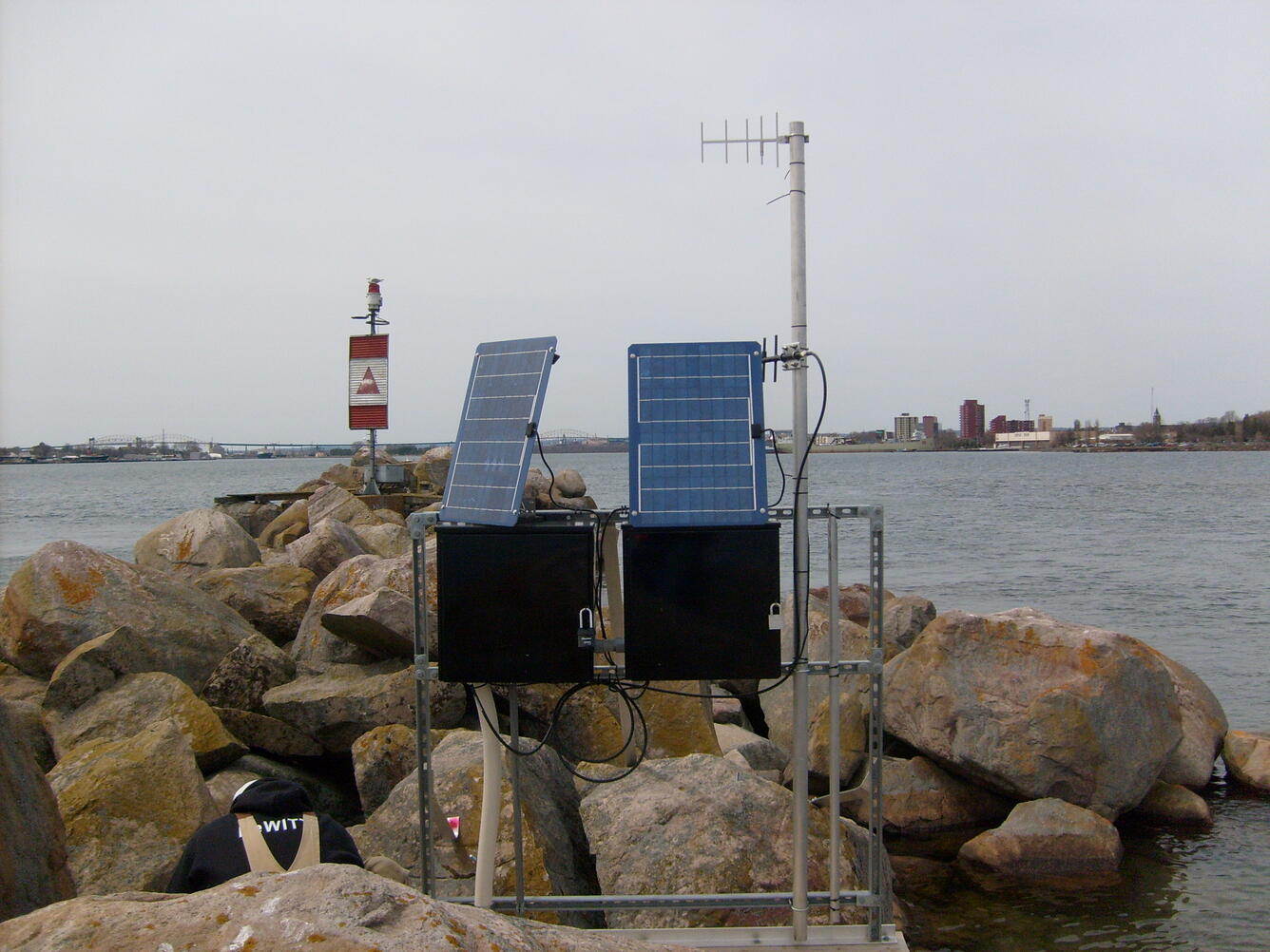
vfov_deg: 40.7
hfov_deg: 52.6
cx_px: 635
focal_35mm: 35
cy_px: 476
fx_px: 1284
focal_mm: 5.8
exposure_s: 1/500
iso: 80
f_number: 7.1
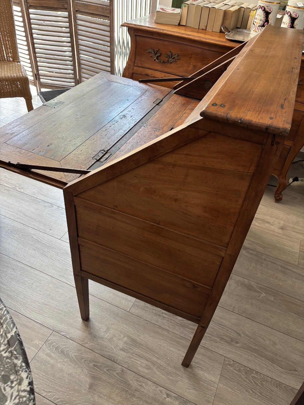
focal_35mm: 26
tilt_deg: -41.0
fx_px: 304
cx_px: 152
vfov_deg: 67.3
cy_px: 202
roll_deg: -6.1
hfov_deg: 53.1
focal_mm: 5.96
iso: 160
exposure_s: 1/60
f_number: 1.6
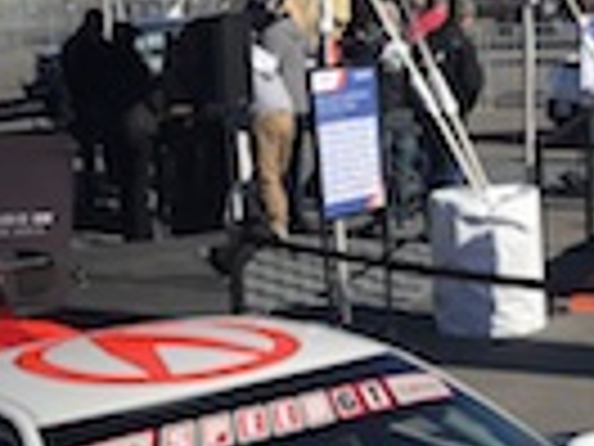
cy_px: 536
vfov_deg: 14.1
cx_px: 428
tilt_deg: -17.8
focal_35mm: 102
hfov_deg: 19.2
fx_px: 1750
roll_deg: +2.9
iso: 20
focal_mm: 3.99
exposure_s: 1/4167
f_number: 1.8
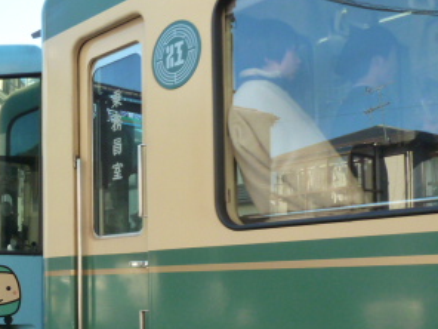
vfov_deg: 26.5
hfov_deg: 33.7
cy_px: 262
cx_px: 44
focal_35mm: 54
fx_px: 683
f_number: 4
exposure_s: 1/250
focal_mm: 4.1
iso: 250
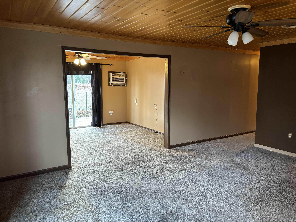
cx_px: 148
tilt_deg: -6.3
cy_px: 111
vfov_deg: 53.1
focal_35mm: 26
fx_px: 222
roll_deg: +0.4
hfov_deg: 67.3
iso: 250
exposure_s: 1/60
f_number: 1.6
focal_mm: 5.96
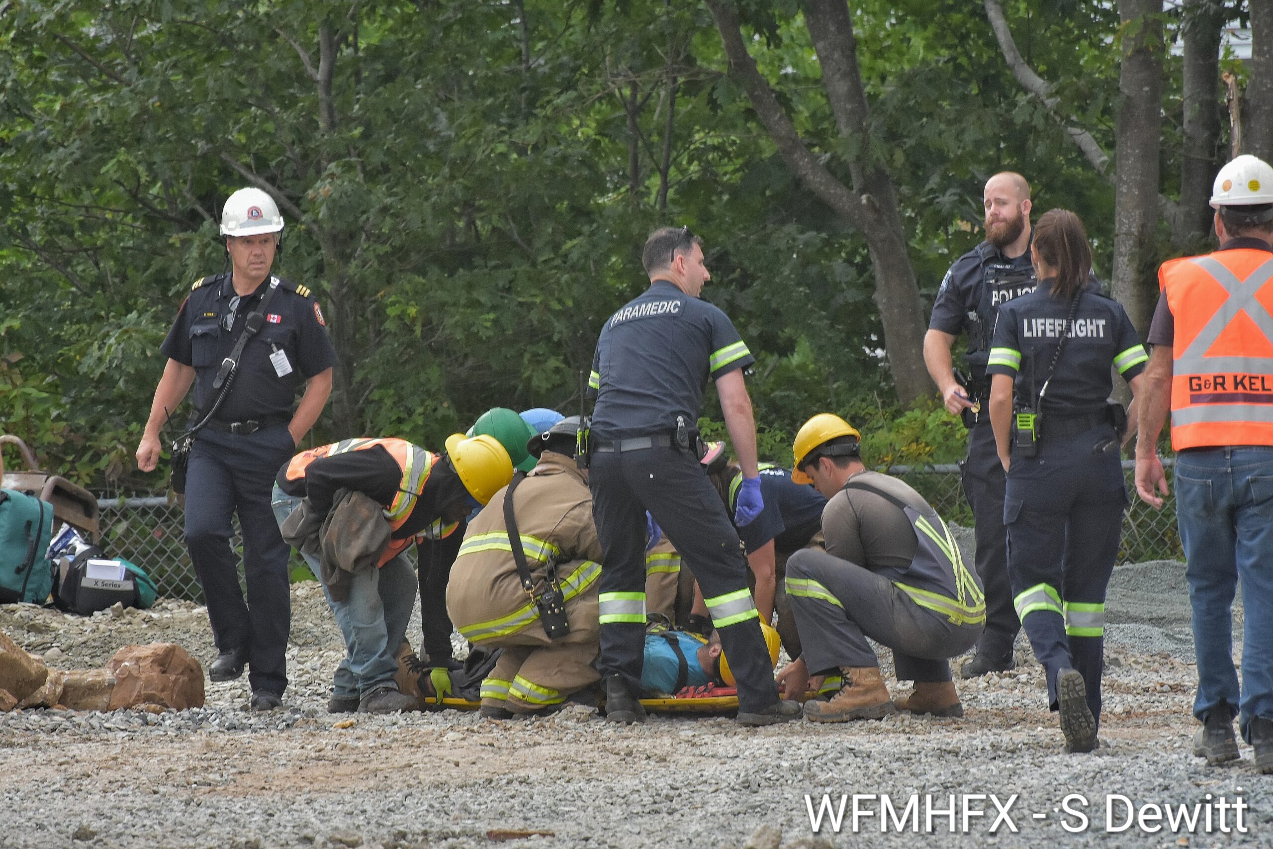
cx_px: 636
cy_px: 424
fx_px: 14321
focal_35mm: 405
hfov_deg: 5.1
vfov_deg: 3.4
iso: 1000
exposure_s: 1/500
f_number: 8
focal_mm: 270
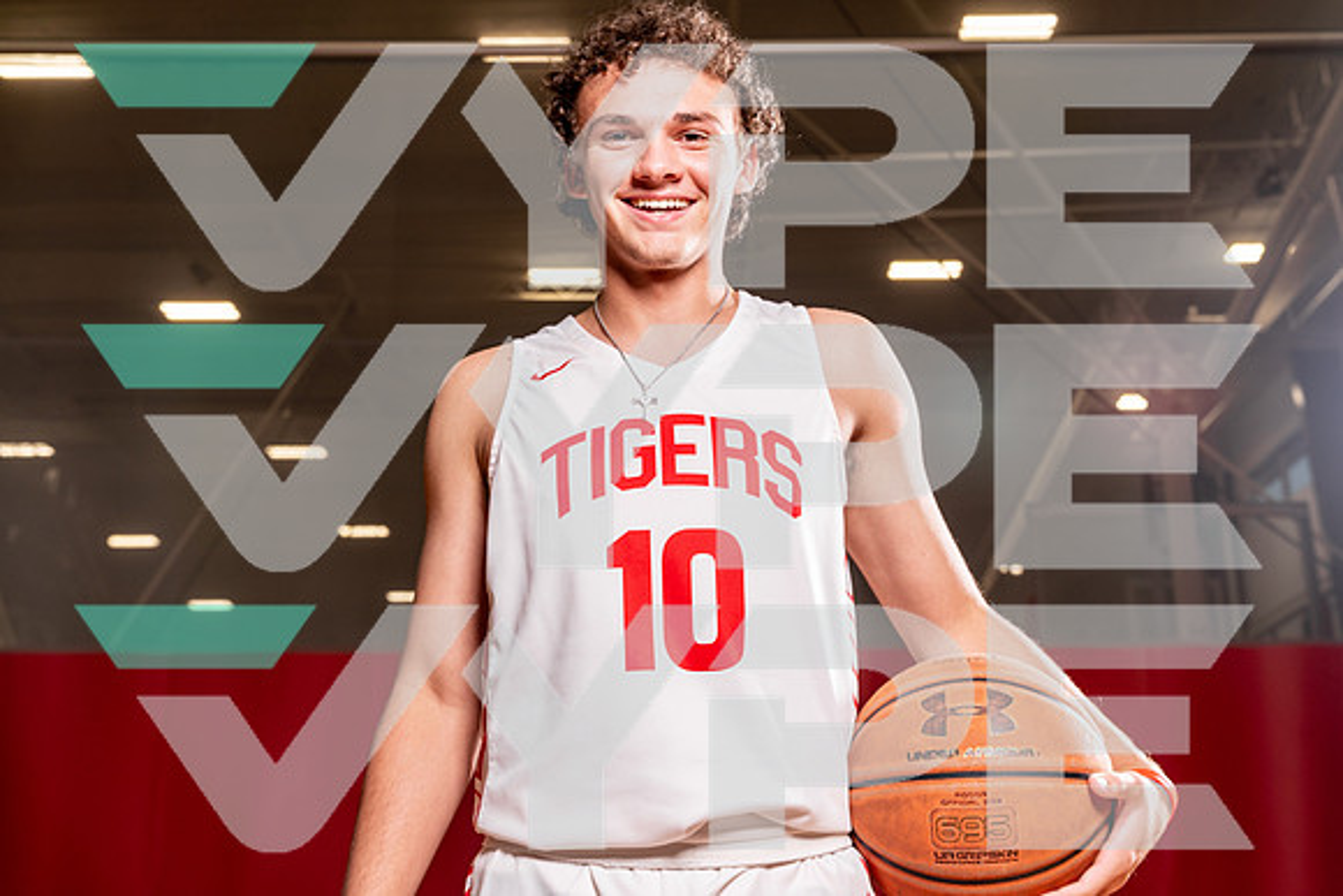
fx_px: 1604
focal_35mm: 43
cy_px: 448
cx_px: 672
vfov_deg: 31.2
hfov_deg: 45.4
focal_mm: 43
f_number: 6.3
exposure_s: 1/125
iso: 100
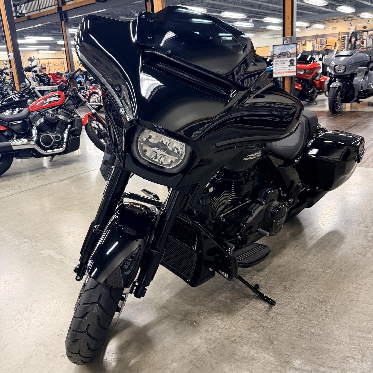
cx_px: 191
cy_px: 169
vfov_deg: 55.5
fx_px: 354
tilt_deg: -16.8
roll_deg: +4.0
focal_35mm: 29
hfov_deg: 55.6
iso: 320
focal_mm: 6.76
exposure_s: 1/60
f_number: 1.78
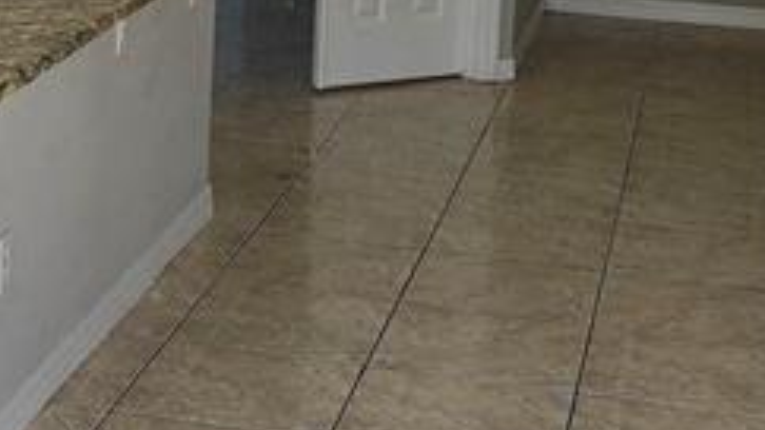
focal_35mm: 106
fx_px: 2150
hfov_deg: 19.8
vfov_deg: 11.1
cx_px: 89
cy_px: -136
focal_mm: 5.4
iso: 80
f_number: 1.8
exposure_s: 1/1151
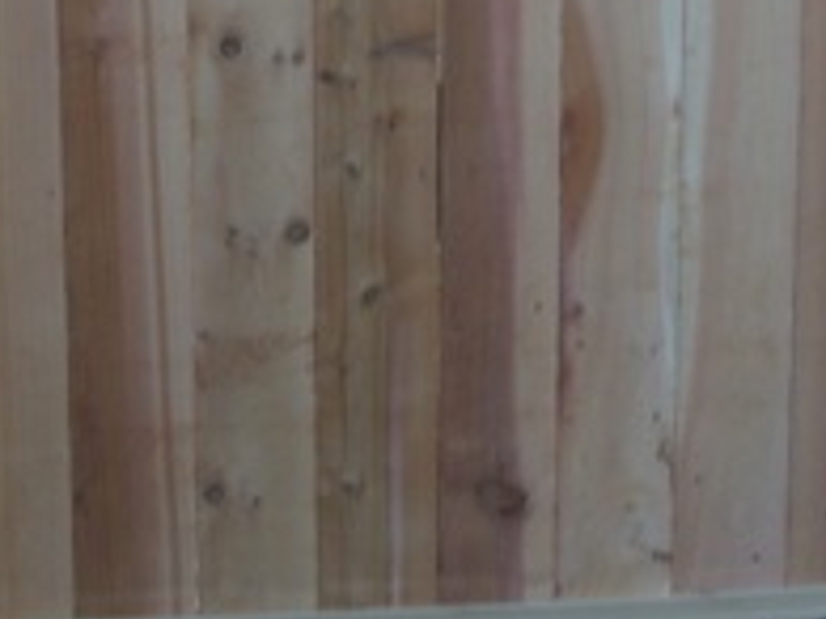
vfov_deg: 12.5
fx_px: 2742
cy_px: -148
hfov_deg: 17.1
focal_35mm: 115
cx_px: 225
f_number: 2.8
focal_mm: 7.8
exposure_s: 1/60
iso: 80
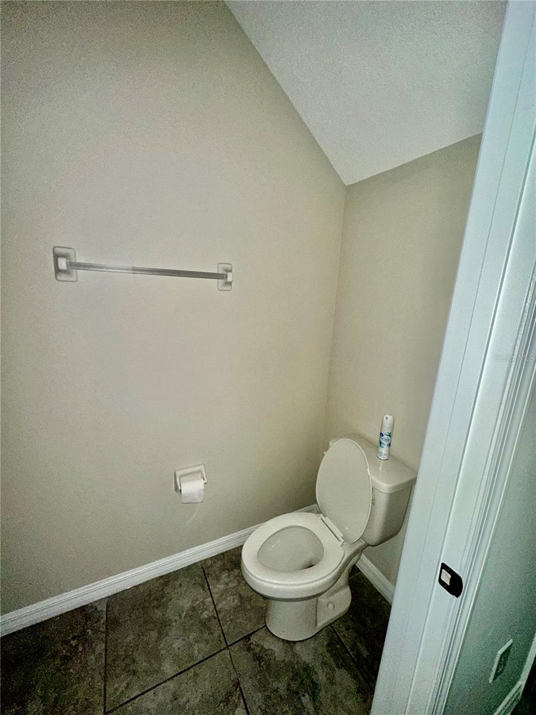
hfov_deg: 85.7
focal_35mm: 14
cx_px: 268
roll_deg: -4.1
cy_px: 358
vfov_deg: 102.1
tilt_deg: -12.0
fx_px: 289
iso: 125
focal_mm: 2.22
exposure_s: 1/41
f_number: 2.2
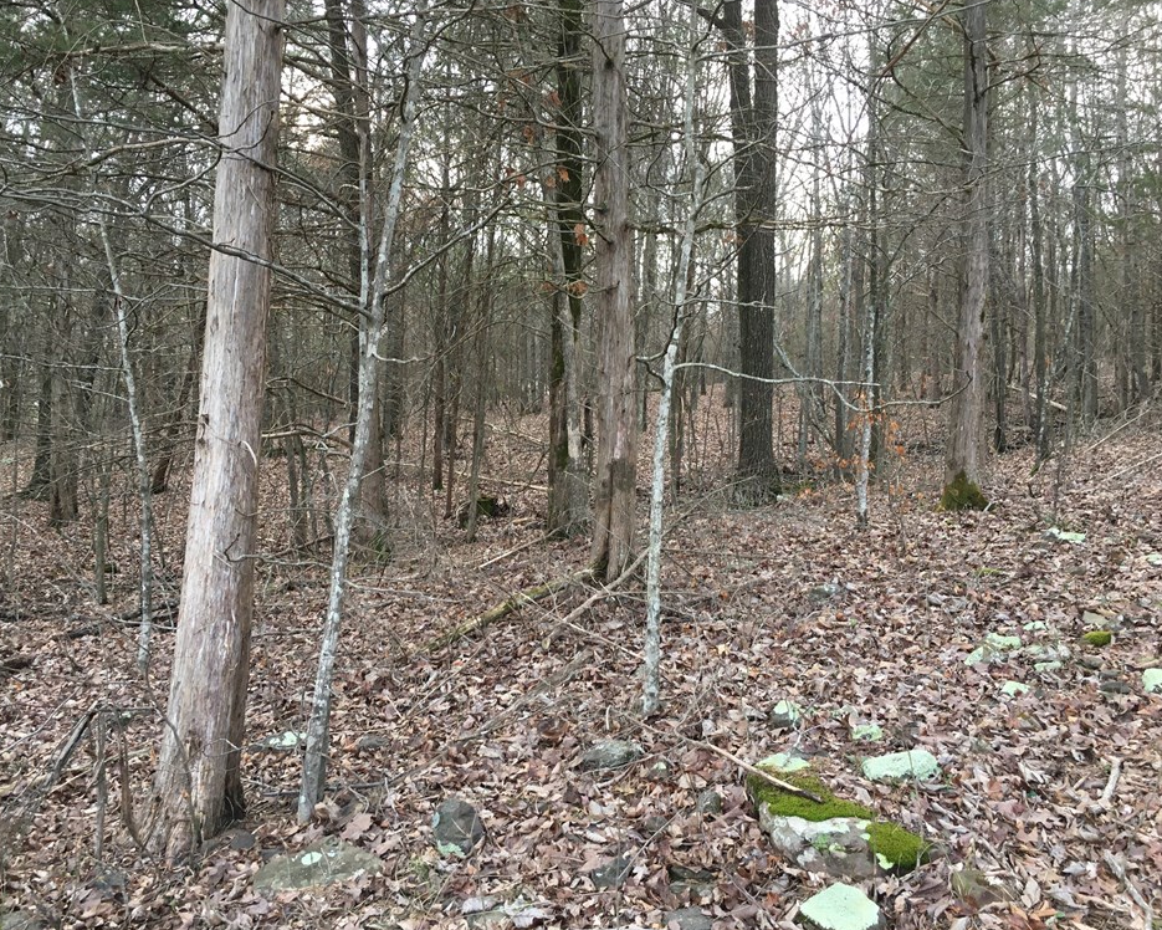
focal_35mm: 31
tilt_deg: +0.1
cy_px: 459
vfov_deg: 47.1
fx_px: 1066
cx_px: 548
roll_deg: -2.2
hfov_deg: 57.1
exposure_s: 1/30
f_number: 2.2
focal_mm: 4.15
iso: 25
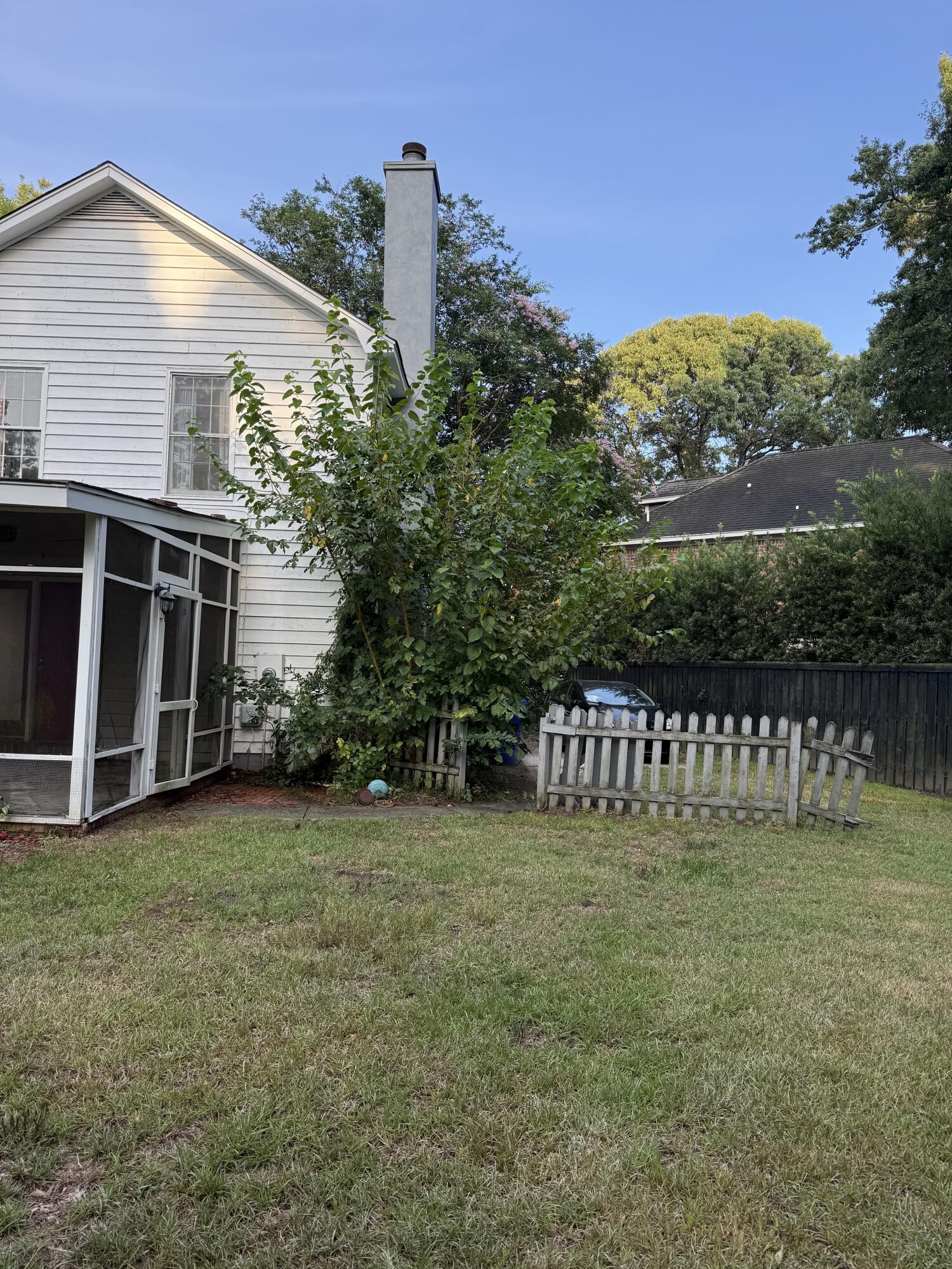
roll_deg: -1.6
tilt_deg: +2.7
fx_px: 880
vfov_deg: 71.6
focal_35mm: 24
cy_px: 634
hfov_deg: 56.8
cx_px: 476
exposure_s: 1/772
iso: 80
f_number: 1.78
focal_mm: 6.76
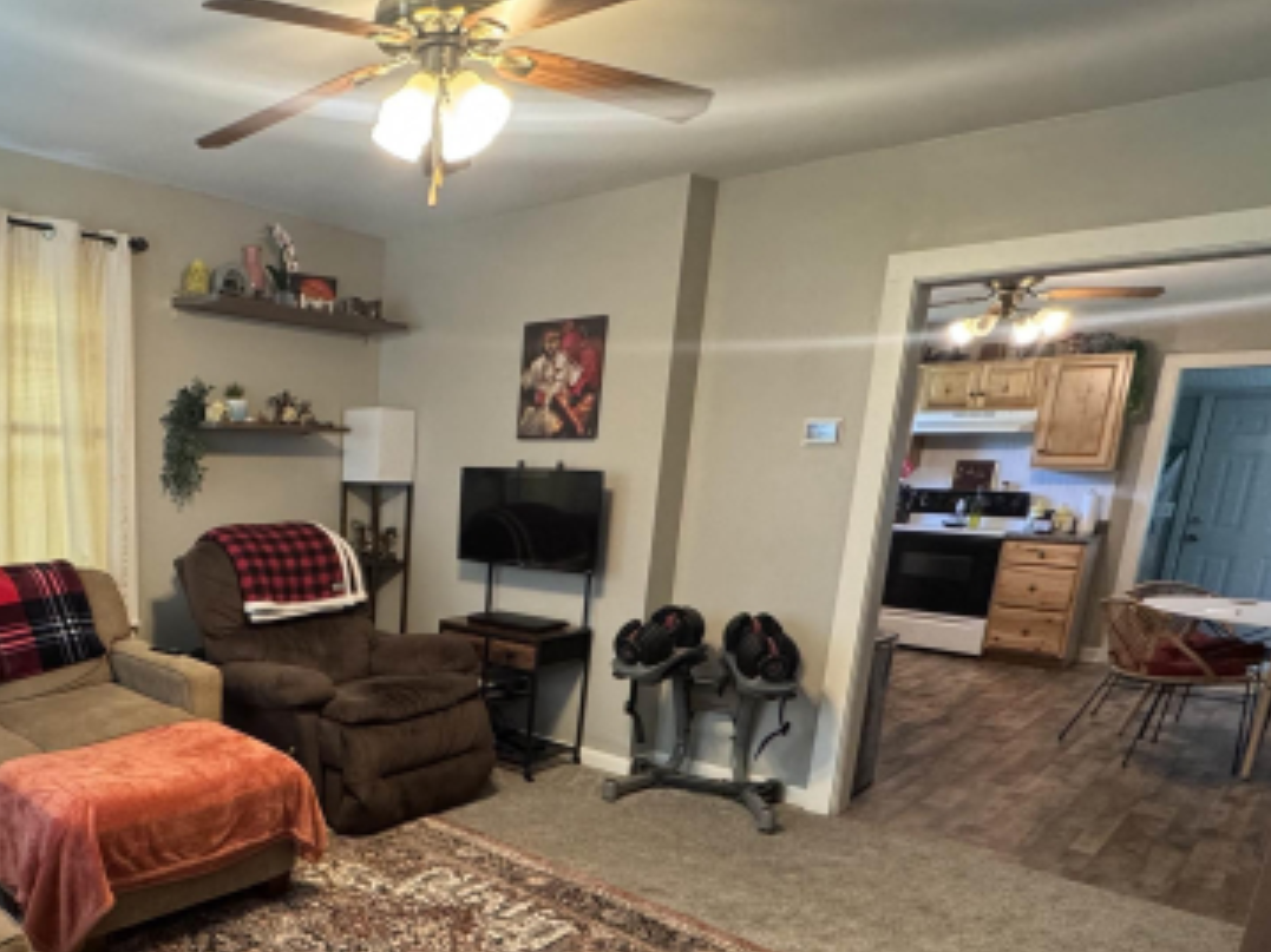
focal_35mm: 26
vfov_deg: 51.3
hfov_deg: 62.5
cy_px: 683
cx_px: 281
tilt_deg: -14.2
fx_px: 954
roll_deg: -0.7
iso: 400
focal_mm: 2.22
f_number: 2.2
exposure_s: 1/60
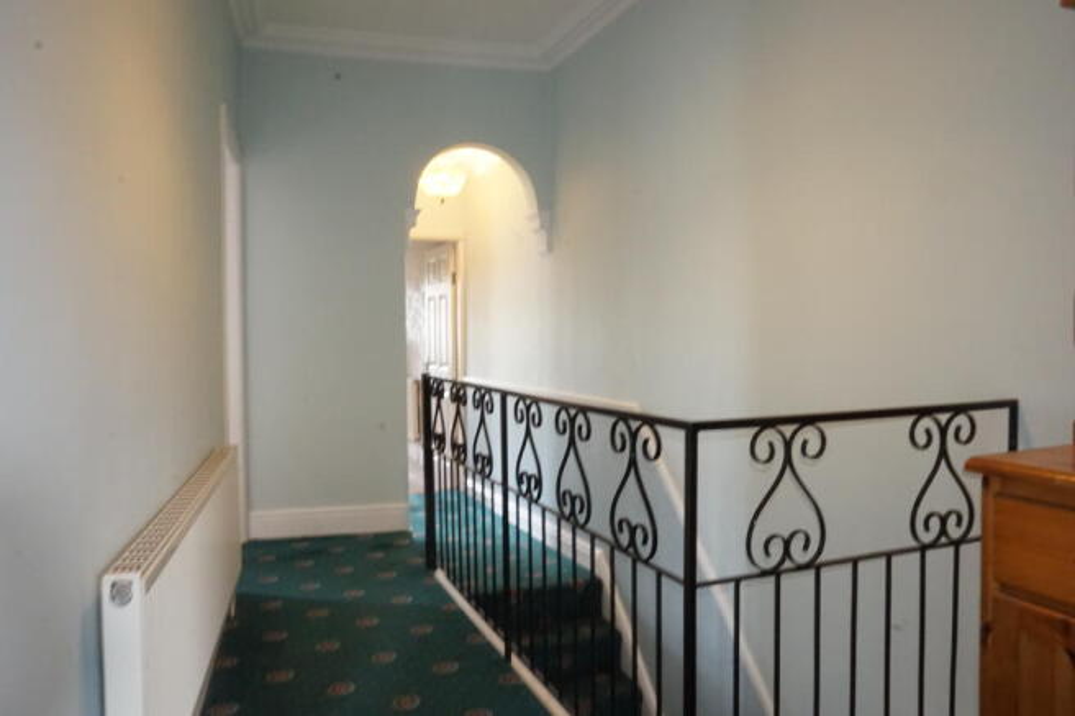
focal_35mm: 24
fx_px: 716
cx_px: 538
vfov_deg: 53.1
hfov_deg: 73.8
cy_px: 358
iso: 3200
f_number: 22
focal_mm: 16
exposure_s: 1/2
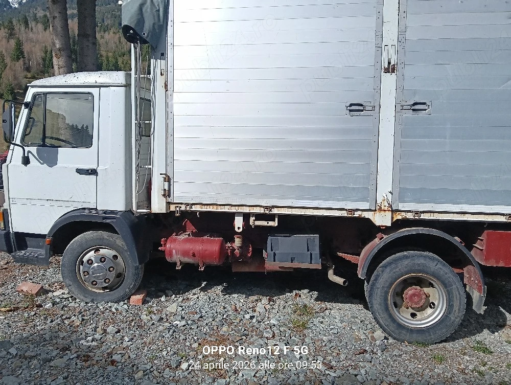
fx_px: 399
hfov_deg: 65.2
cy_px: 192
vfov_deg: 51.5
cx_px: 256
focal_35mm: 27
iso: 64
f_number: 1.8
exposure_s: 1/1250
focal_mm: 3.98
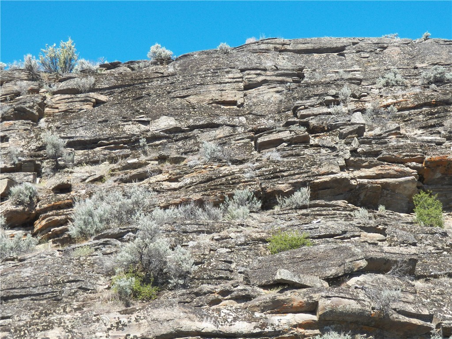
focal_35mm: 62
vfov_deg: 23.7
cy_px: 170
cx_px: 226
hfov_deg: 31.2
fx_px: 810
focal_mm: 11.2
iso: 125
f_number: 4
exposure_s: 1/640
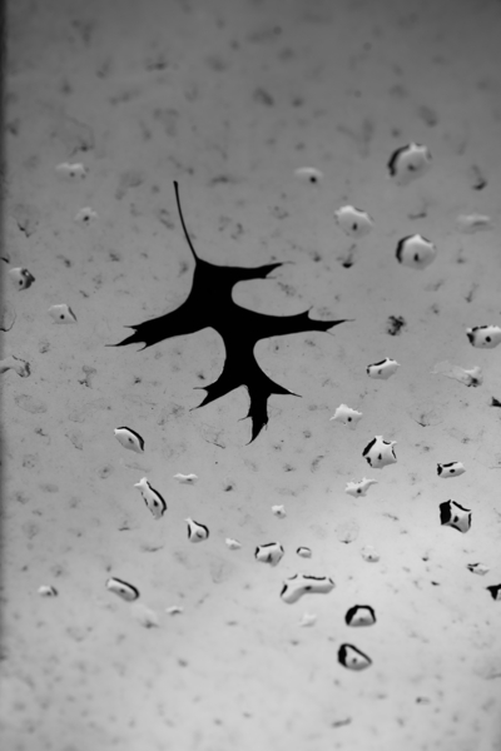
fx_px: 1774
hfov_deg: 16.1
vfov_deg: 23.9
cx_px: 250
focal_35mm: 85
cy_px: 376
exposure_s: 1/25
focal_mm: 85
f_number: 4.5
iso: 100
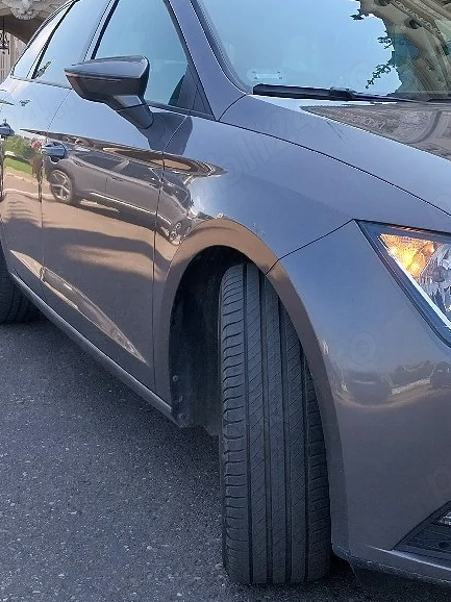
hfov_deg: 24.2
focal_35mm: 60
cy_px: 185
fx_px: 1043
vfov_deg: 31.8
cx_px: 334
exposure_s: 1/357
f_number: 1.8
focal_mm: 4
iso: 25
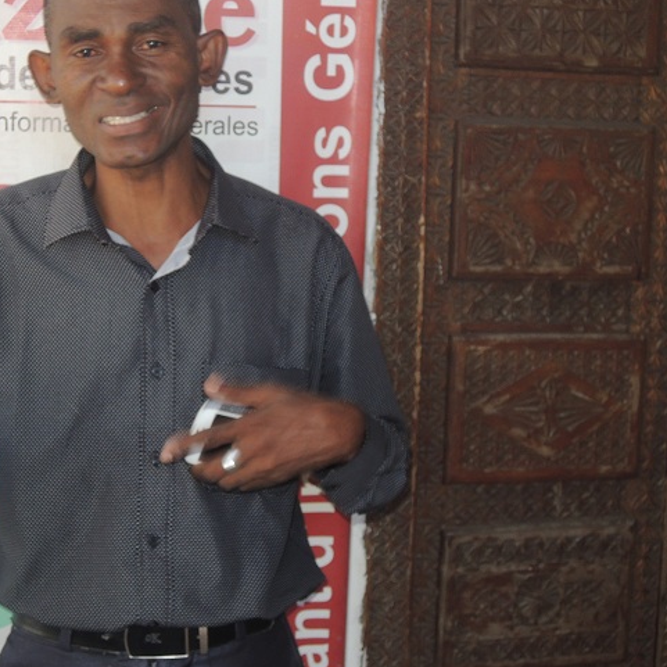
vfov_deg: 27.7
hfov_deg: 27.5
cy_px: 337
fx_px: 1352
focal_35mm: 62
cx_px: 219
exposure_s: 1/30
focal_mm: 8.1
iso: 200
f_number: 3.5
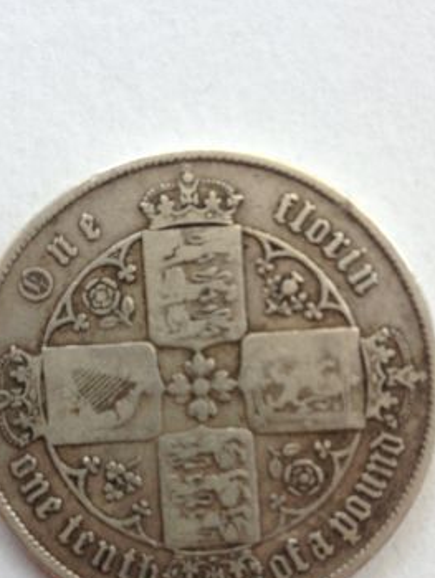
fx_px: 1004
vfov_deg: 32.0
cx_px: 187
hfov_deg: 24.4
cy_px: 357
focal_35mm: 60
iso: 50
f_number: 2.4
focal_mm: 4.28
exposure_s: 1/30
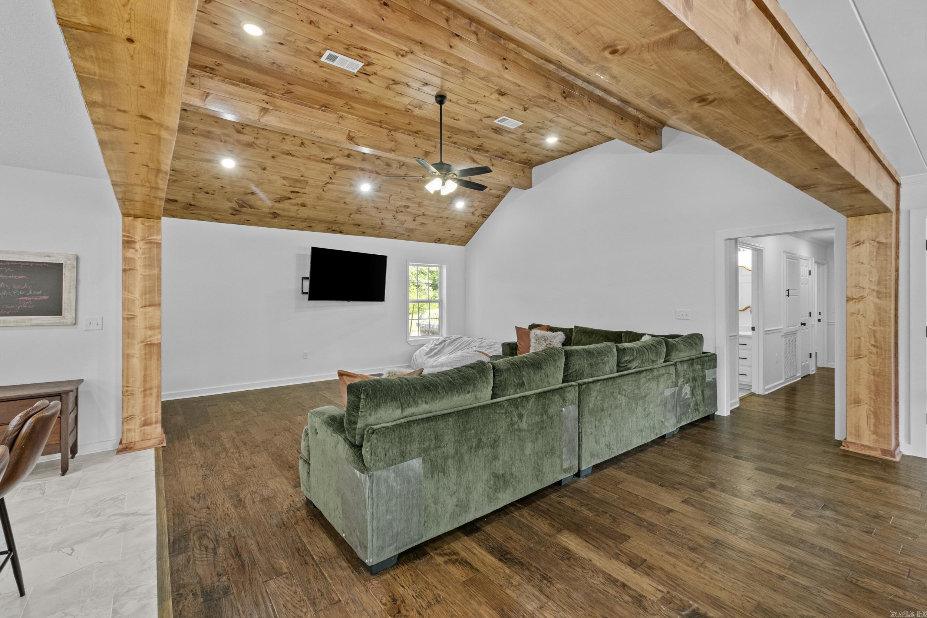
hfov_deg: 100.4
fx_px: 386
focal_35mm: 15
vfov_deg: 77.3
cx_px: 464
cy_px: 309
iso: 400
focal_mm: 10
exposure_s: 1
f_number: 10
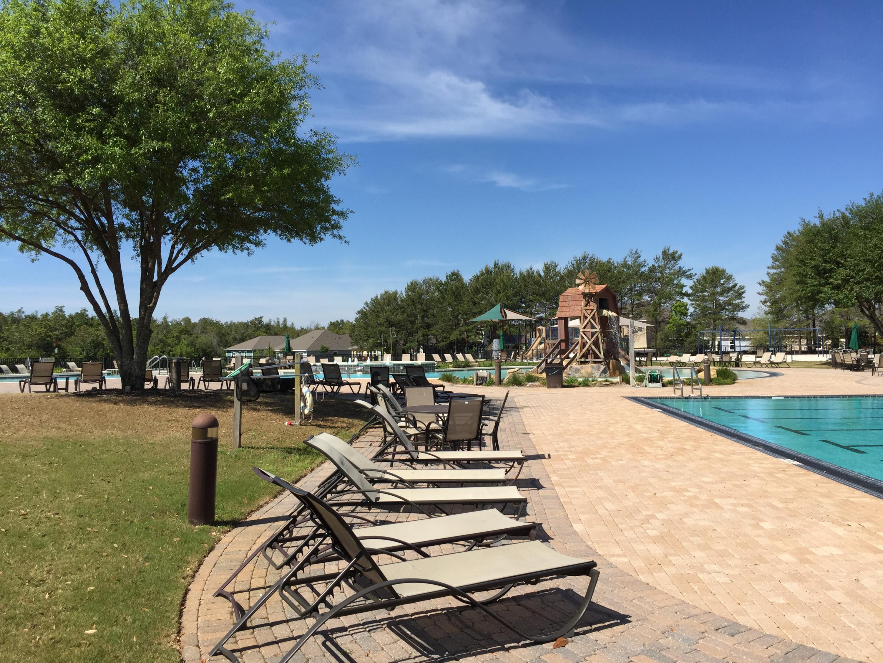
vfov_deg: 48.2
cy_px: 332
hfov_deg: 61.7
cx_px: 442
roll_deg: +0.2
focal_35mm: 29
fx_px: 740
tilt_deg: -0.1
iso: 32
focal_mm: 4.15
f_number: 2.2
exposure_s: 1/2198
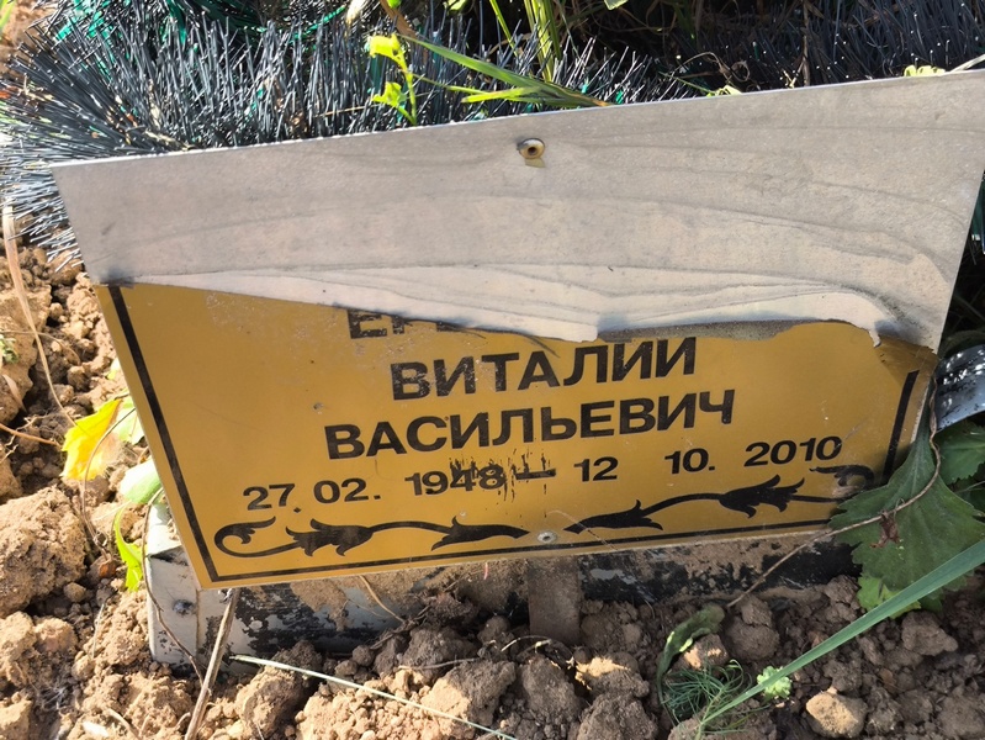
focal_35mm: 50
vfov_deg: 29.1
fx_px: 1423
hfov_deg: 38.2
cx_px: 492
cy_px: 370
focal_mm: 4.71
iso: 50
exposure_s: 1/266
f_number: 1.7
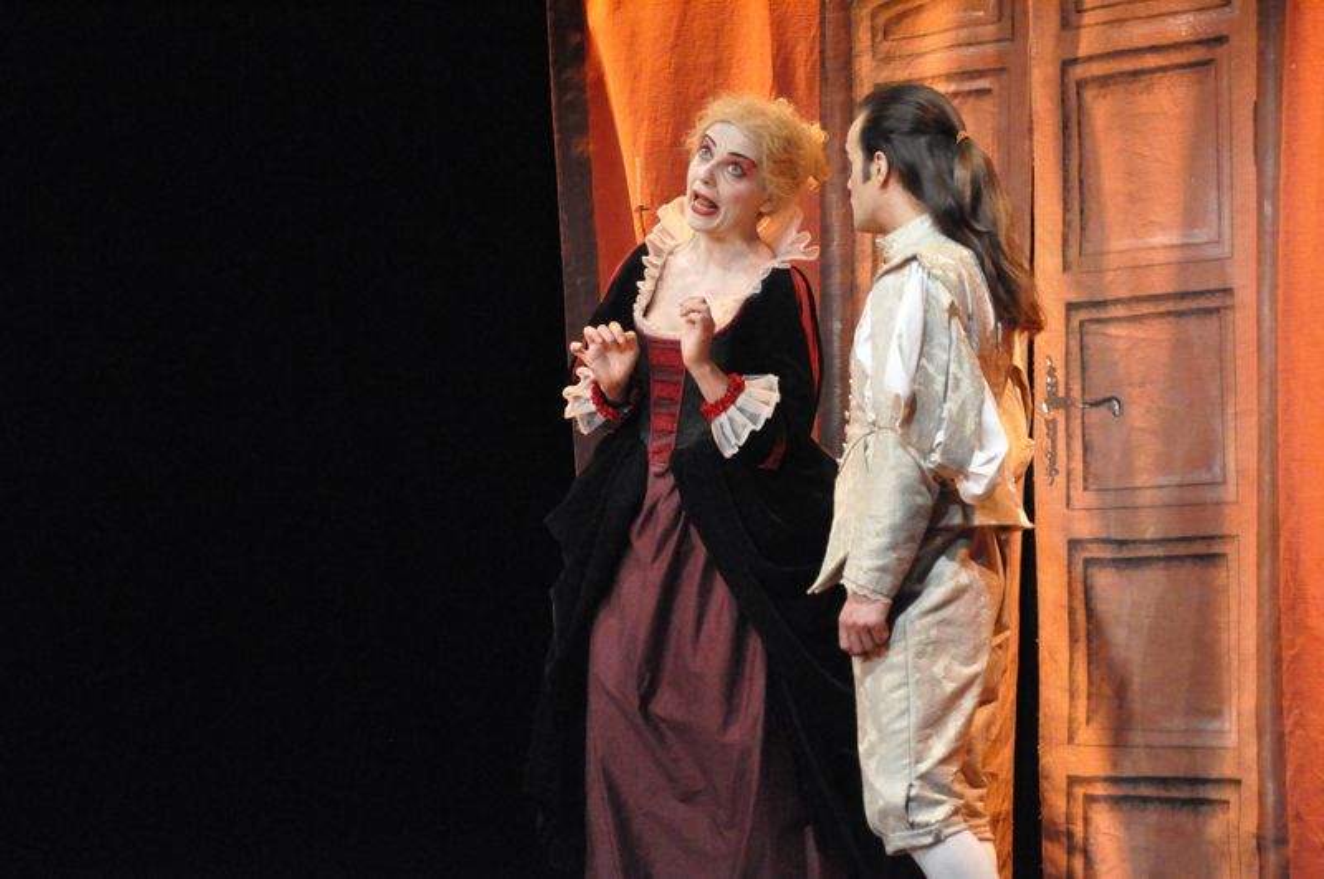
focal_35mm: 128
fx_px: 4682
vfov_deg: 10.7
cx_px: 662
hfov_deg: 16.1
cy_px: 440
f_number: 5.6
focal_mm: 85
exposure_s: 1/60
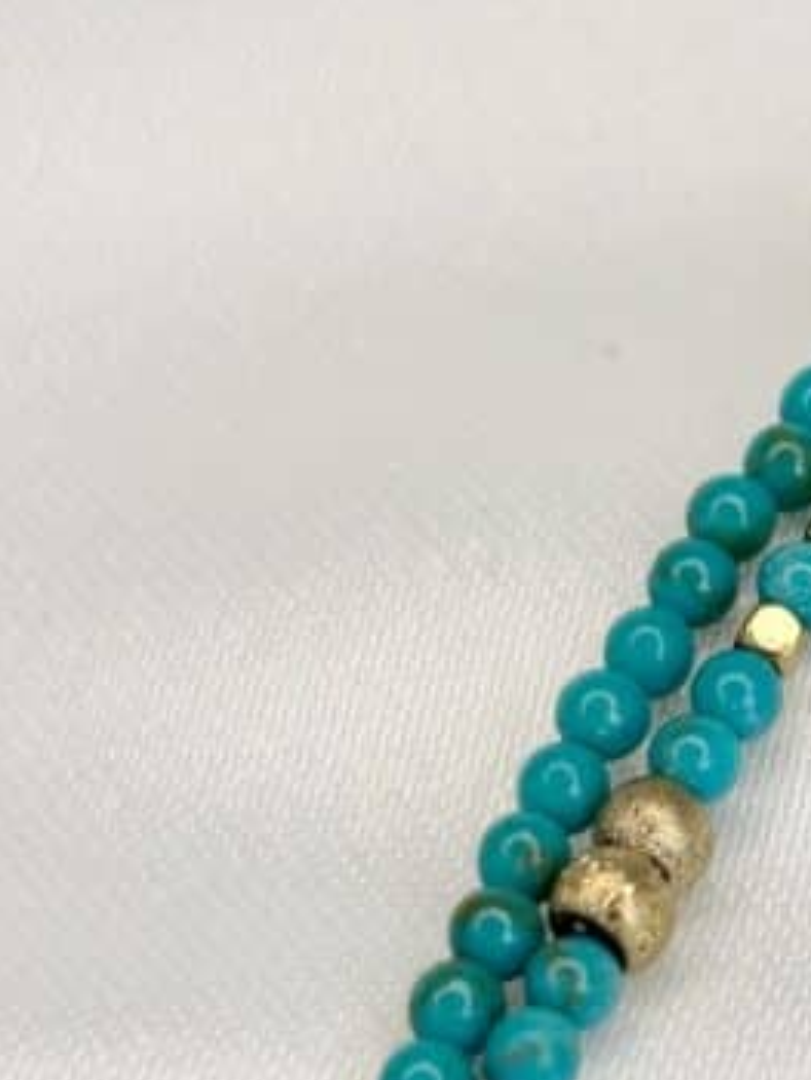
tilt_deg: -56.3
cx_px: 1129
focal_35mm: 152
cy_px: 413
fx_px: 4742
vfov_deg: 13.0
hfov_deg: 9.6
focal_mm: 5.96
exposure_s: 1/1418
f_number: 1.6
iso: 32
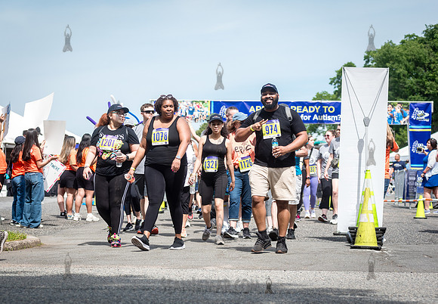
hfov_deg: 21.4
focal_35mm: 94
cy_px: 172
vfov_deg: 15.0
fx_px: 1156
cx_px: 181
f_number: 4.5
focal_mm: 80
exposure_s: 1/800
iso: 250
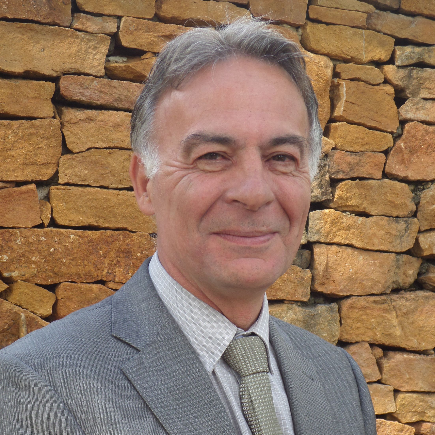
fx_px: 1365
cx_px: 218
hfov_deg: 18.1
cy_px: 288
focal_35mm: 96
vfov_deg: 18.1
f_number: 4.7
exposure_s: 1/90
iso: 80
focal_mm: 14.6
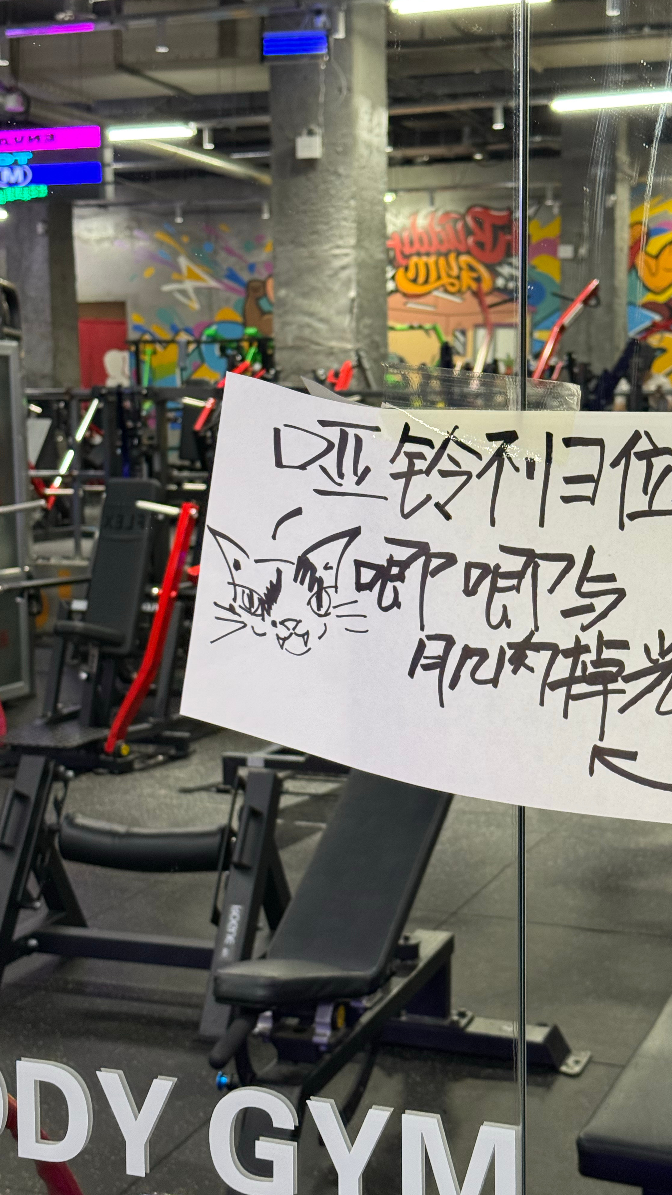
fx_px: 1679
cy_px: 602
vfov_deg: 39.2
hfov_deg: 22.6
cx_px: 406
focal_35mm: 53
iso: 160
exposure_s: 1/50
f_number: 1.78
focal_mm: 6.76
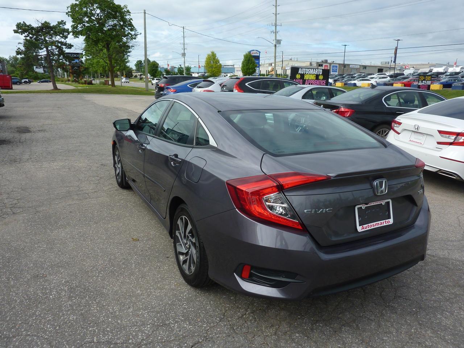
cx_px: 232
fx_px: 335
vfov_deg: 54.9
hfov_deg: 69.4
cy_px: 174
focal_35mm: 25
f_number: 4
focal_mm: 4.1
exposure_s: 1/400
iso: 80
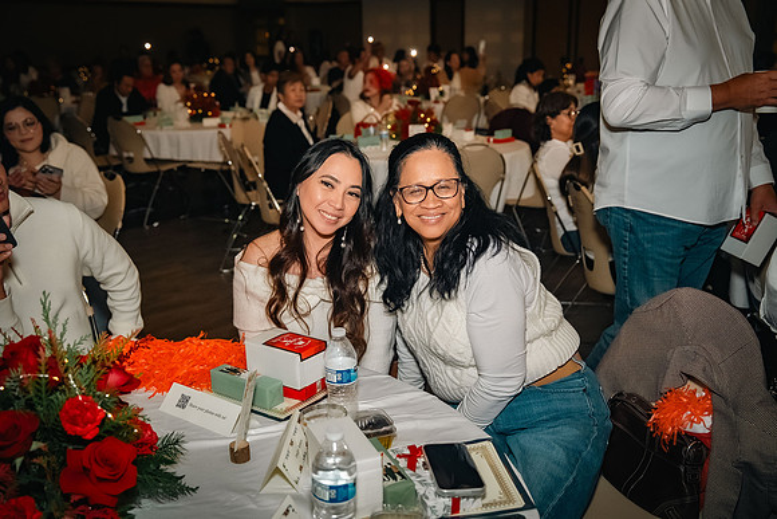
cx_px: 388
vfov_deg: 36.0
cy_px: 260
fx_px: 799
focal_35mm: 37
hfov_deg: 51.9
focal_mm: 37
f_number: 3.5
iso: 1600
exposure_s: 1/100
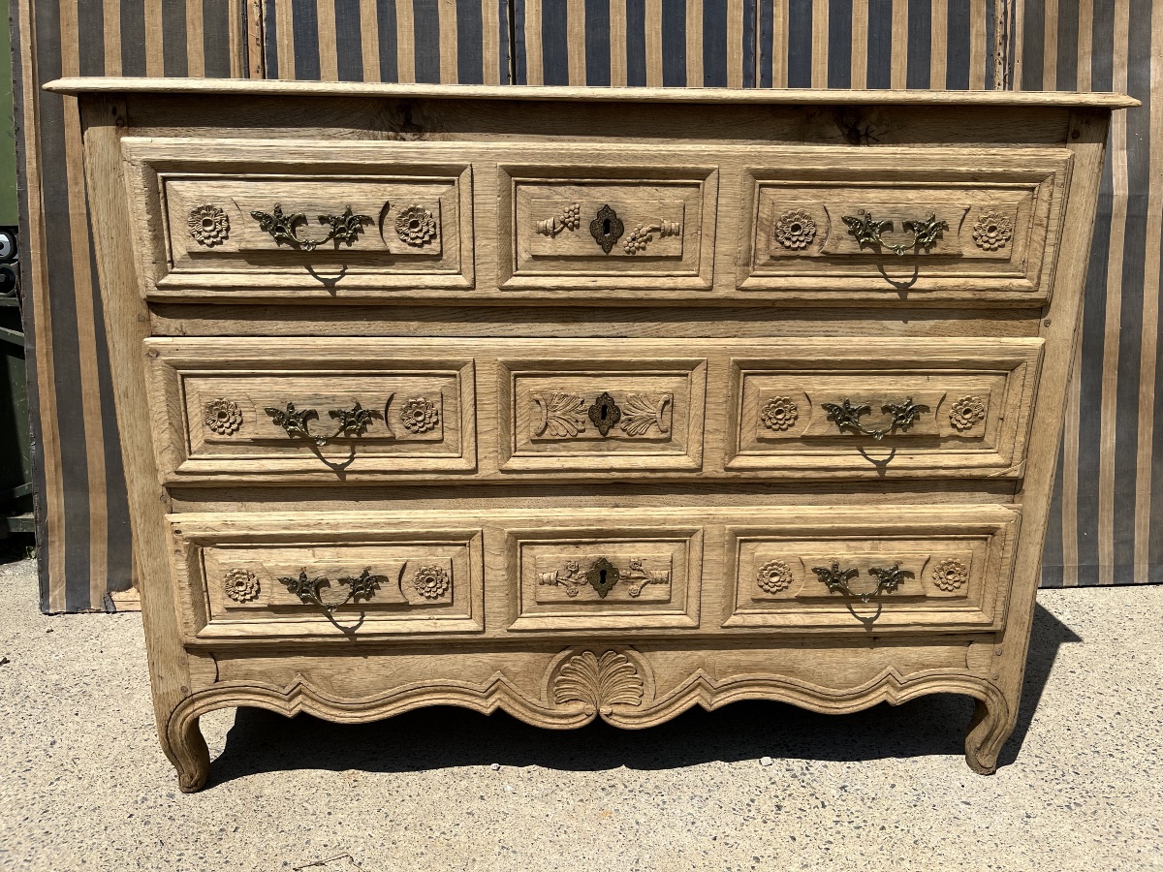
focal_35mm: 26
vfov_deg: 53.1
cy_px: 436
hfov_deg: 67.3
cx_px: 582
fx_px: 874
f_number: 1.6
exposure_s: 1/4854
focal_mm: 5.1
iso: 50
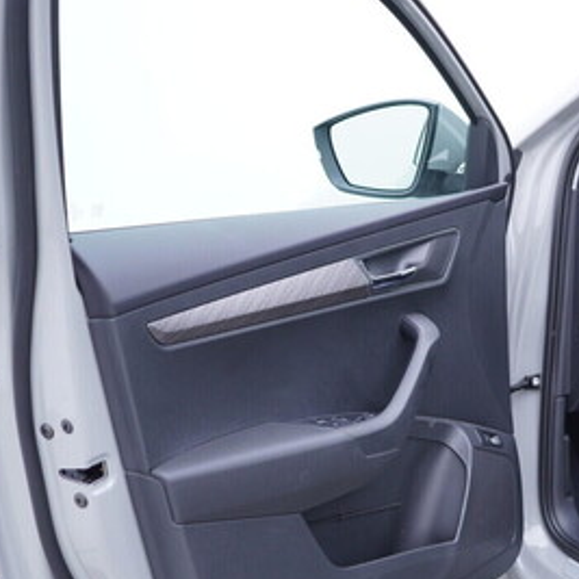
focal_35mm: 63
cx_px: 529
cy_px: 346
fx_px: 1192
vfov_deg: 27.2
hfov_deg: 26.3
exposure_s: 1/40
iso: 160
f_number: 2.8
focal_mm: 24
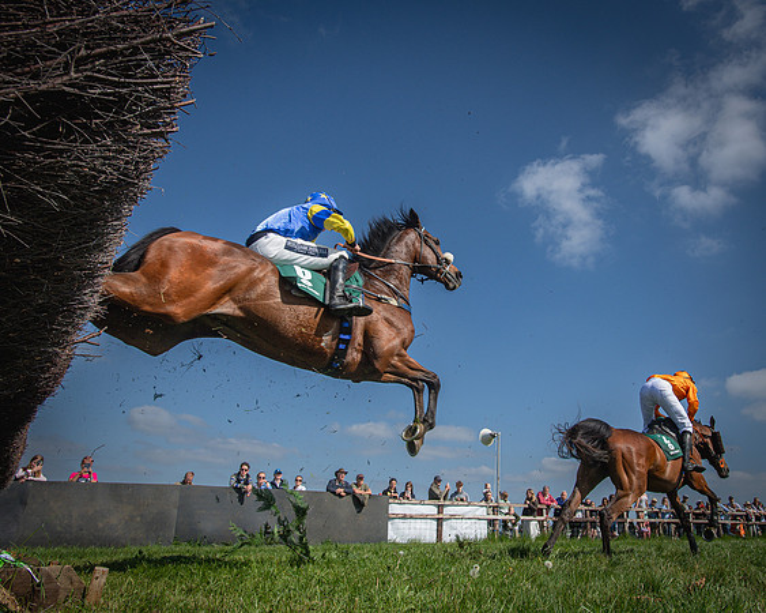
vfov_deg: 52.5
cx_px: 464
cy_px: 286
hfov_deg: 62.8
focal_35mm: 27
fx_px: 620
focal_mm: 22
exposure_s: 1/1000
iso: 400
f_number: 8
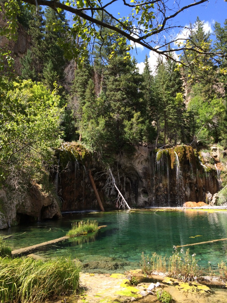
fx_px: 253
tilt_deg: +9.3
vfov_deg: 61.6
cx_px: 114
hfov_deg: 48.2
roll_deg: +1.4
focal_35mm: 29
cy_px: 152
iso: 32
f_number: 2.2
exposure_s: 1/695
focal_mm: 4.15
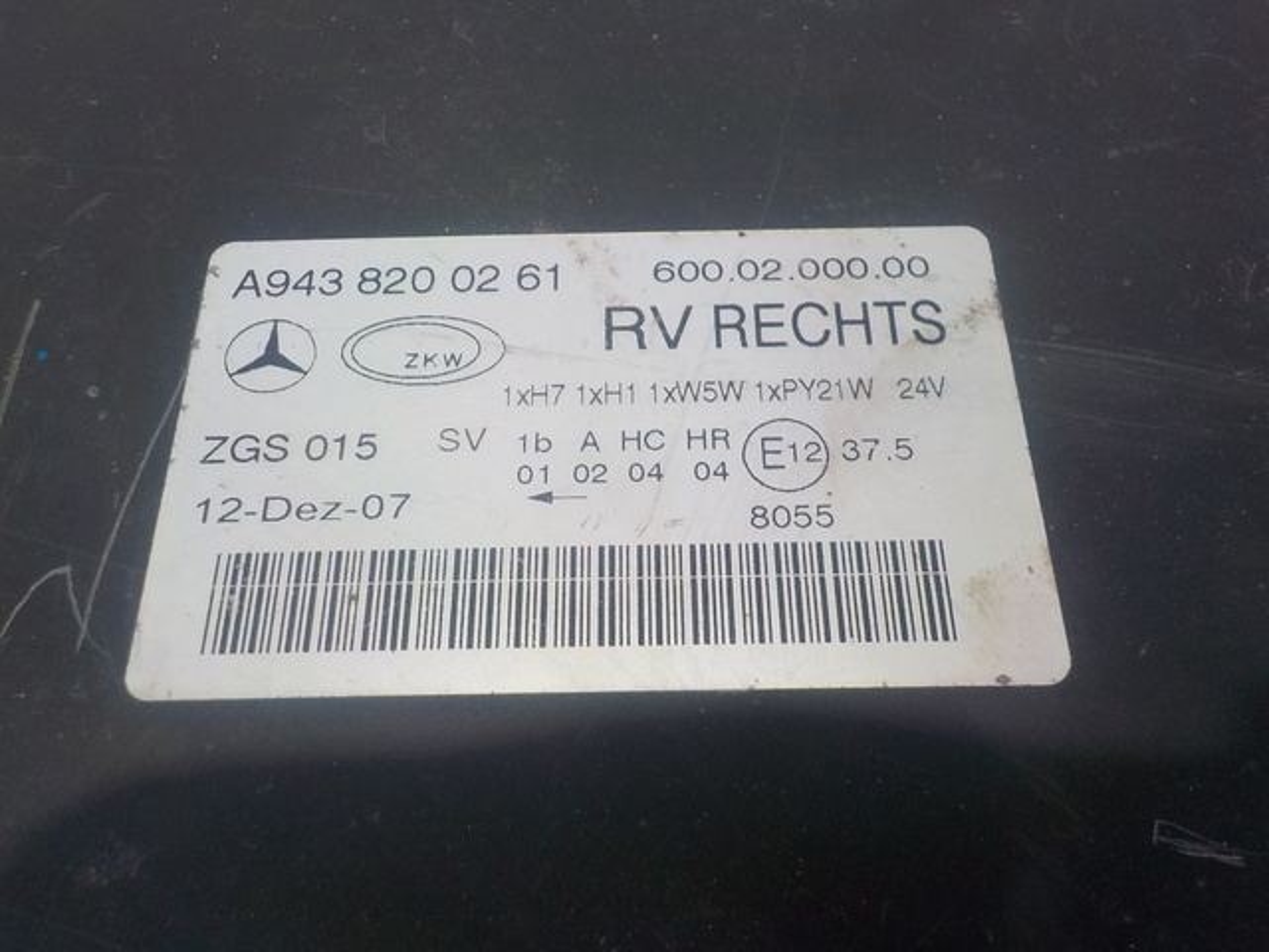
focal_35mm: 30
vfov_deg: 46.8
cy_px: 476
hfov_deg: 60.0
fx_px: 1100
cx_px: 634
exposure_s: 1/30
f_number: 3.3
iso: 180
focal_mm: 4.1
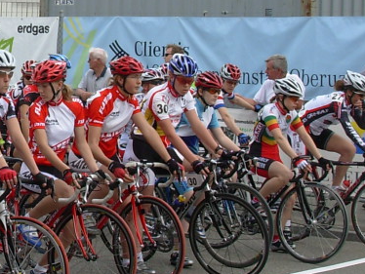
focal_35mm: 104
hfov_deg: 18.4
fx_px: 1097
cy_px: 28
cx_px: 2
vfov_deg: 14.1
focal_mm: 6.3
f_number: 4.9
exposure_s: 1/242
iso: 50
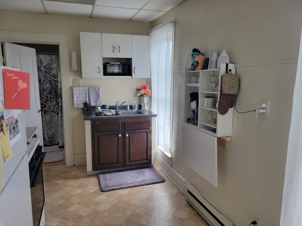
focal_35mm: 26
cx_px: 151
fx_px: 227
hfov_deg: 67.3
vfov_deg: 53.1
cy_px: 113
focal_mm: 5.4
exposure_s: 1/120
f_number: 1.8
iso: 80
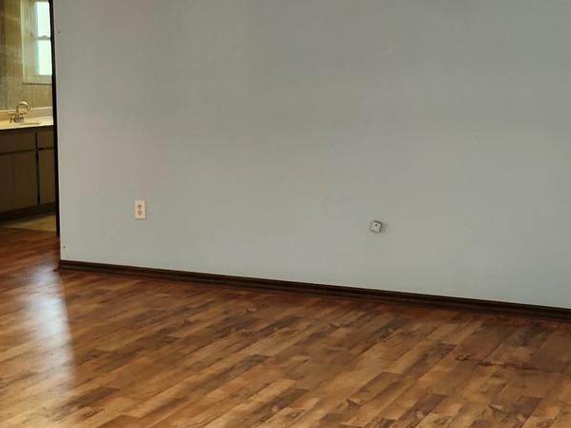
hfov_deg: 31.4
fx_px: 1006
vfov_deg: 24.0
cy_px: 189
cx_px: 381
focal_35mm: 61
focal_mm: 5.54
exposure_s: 1/120
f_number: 1.8
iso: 160
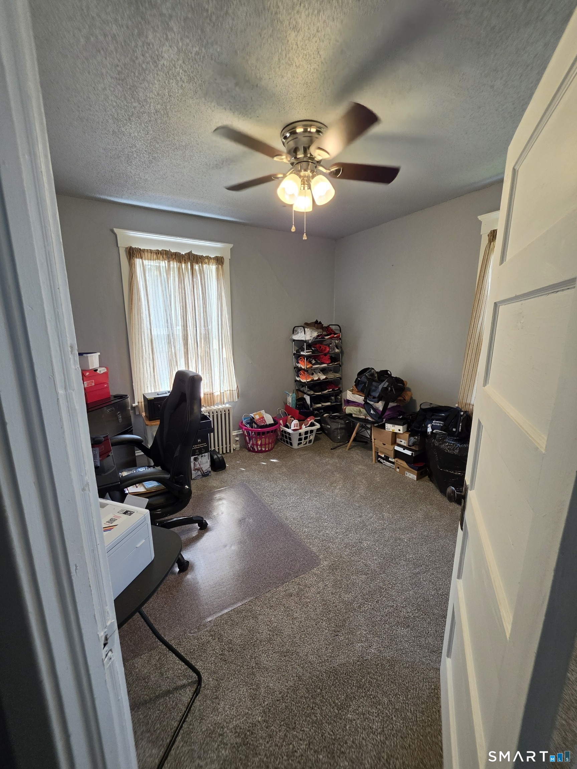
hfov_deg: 89.9
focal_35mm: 13
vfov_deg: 106.2
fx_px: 289
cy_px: 384
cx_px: 288
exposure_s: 1/120
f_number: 1.9
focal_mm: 2.2
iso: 200
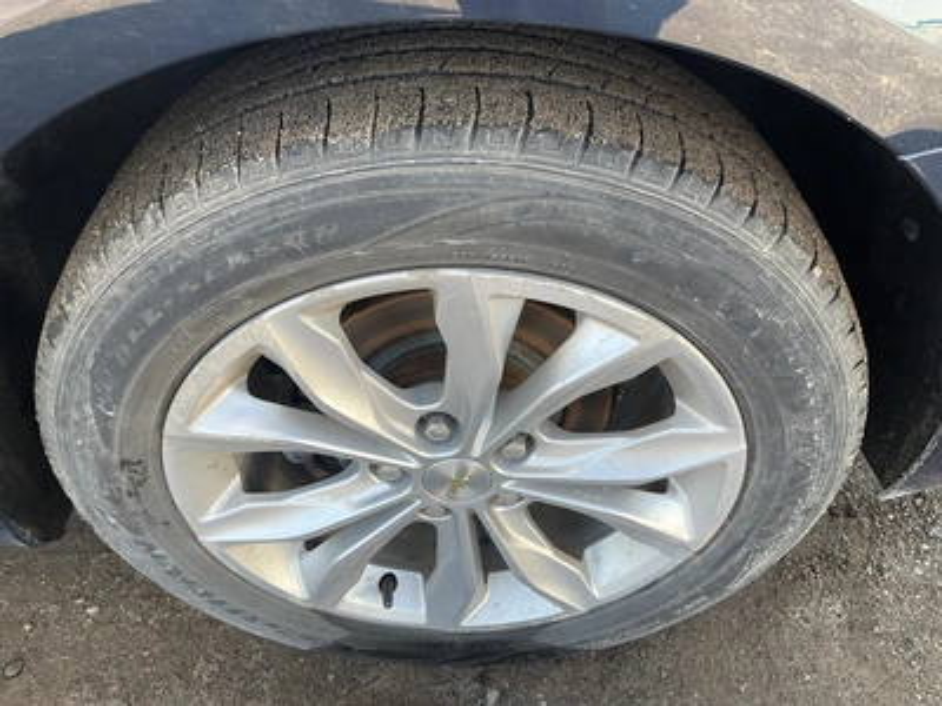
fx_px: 789
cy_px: 353
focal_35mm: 29
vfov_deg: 48.2
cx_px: 471
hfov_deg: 61.7
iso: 20
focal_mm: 3
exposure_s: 1/122
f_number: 1.8
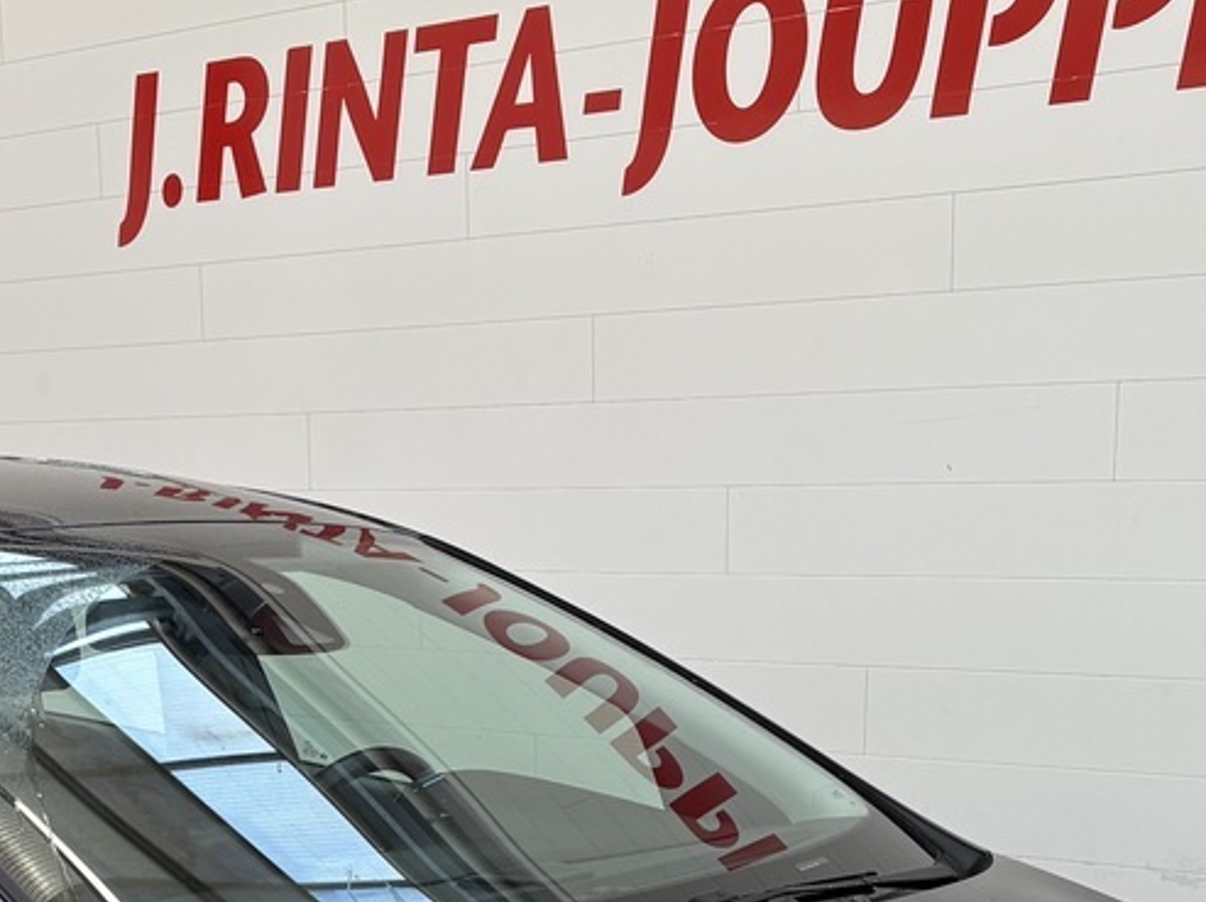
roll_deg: +1.7
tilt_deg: -12.9
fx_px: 2646
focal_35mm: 76
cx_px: 404
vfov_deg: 18.3
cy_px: 1098
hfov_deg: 25.5
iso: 40
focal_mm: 5.96
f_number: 1.6
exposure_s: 1/121
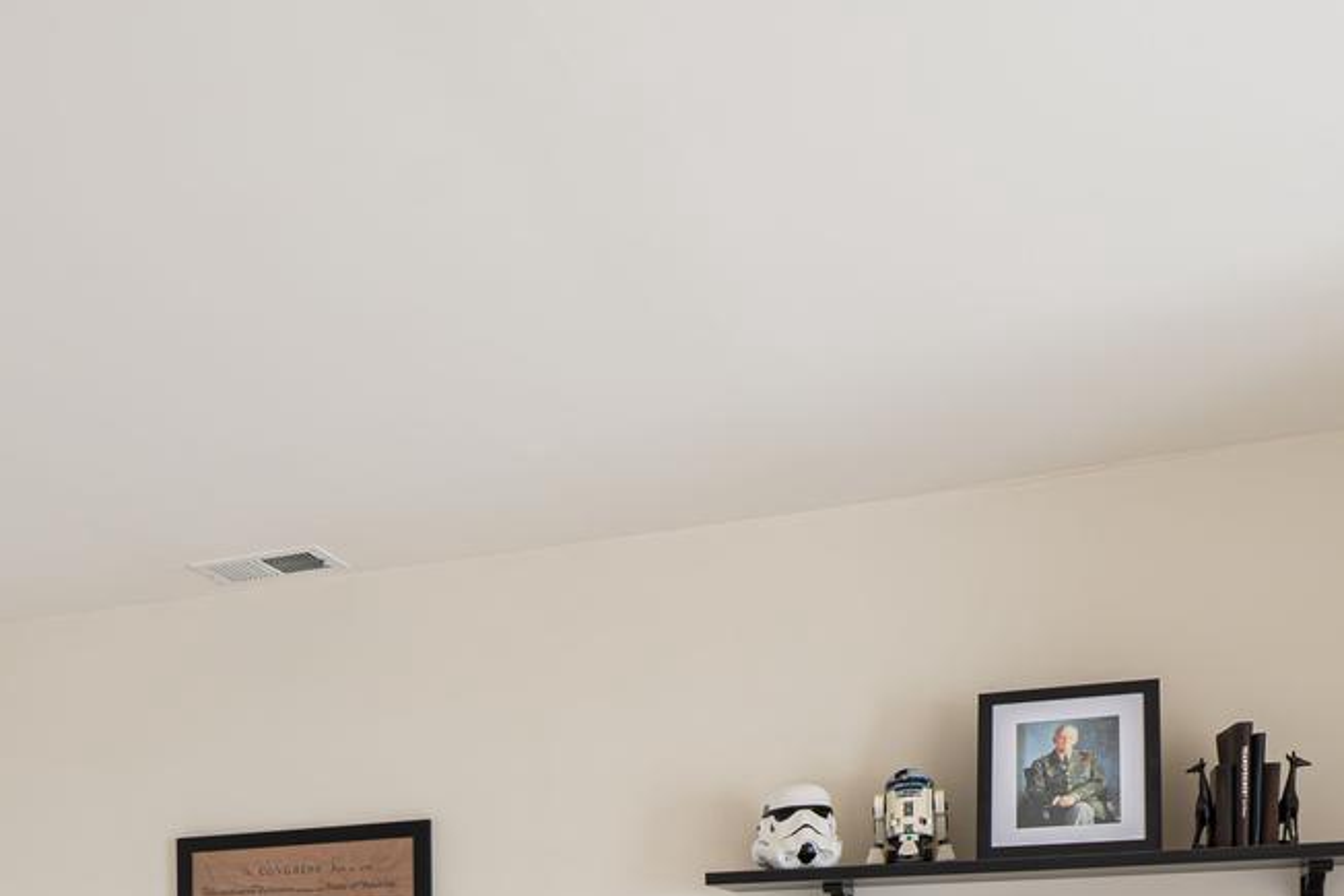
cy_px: 1061
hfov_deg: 42.9
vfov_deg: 27.1
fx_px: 1643
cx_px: 313
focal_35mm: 44
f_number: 6.3
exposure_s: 1/6
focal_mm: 14
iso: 100
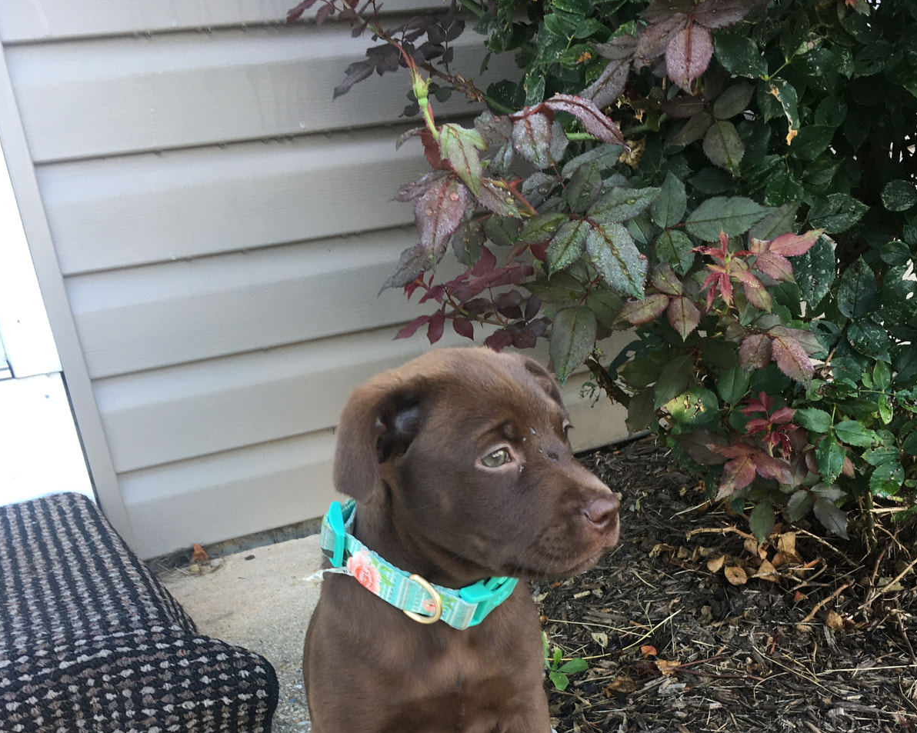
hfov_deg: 47.9
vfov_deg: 37.4
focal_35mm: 38
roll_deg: +6.4
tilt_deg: -22.2
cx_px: 458
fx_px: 1031
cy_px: 613
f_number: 2.2
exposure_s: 1/60
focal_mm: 4.15
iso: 32
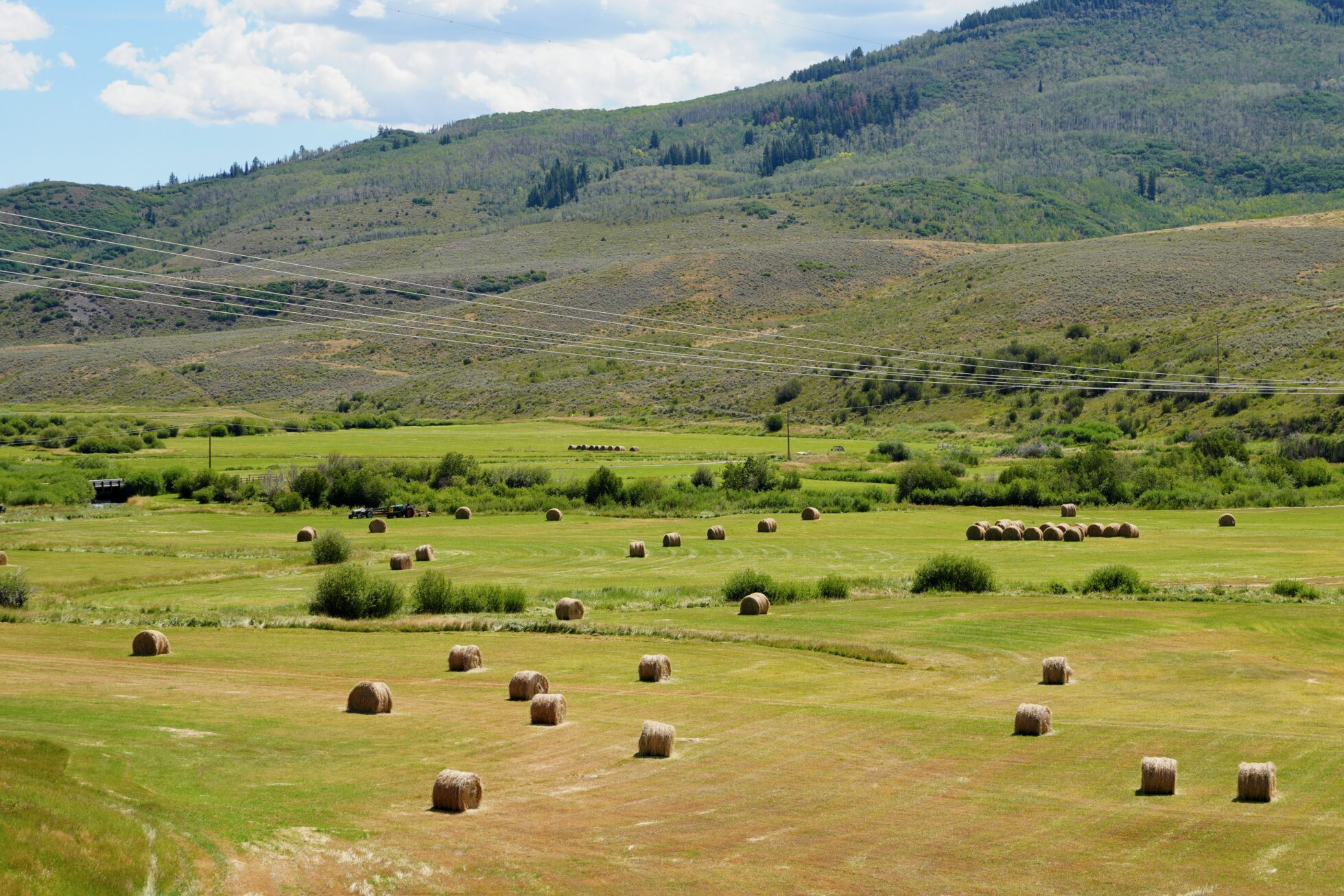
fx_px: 2576
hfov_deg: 29.2
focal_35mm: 69
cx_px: 659
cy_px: 451
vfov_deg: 19.7
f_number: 5.6
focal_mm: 44
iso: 100
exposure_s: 1/500
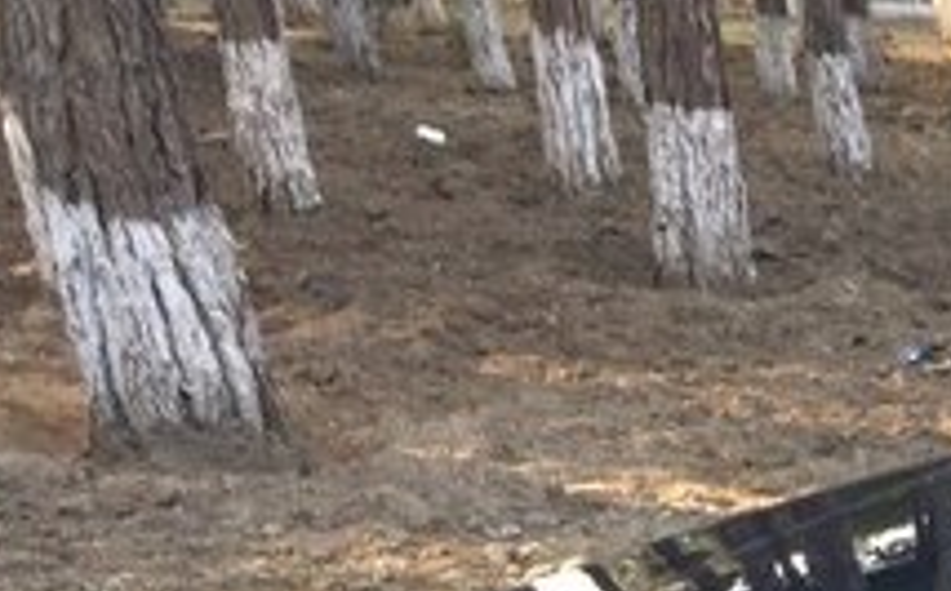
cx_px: 1404
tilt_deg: -20.7
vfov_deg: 13.0
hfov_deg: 19.3
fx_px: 2458
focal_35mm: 95
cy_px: 878
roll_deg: -2.4
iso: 40
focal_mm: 4.15
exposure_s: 1/50
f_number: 2.2
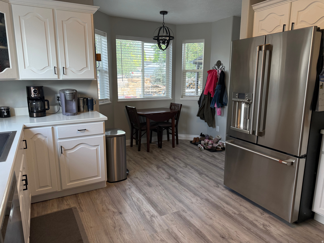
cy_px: 122
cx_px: 162
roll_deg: +0.0
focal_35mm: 24
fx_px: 225
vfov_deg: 56.8
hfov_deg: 71.6
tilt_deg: -10.5
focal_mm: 6.76
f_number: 1.78
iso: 200
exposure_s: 1/228
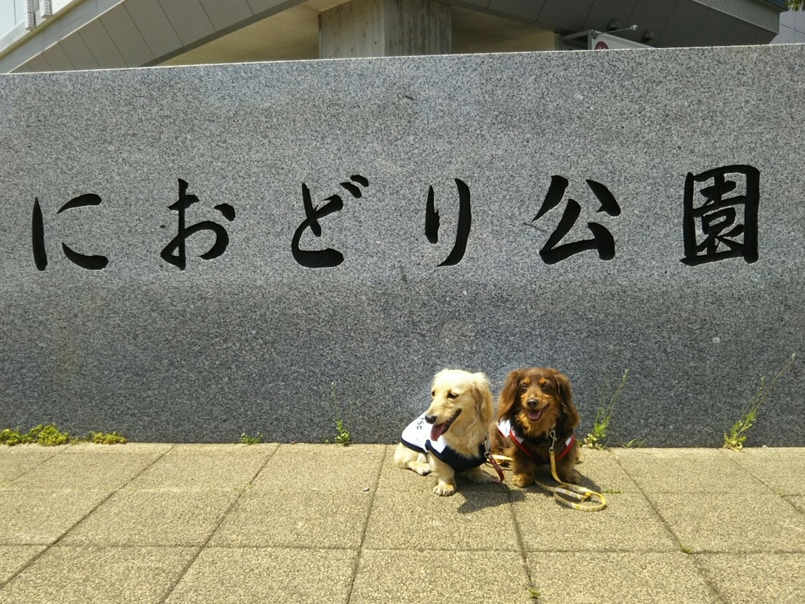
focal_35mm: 32
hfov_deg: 56.8
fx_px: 744
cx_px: 400
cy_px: 299
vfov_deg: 44.2
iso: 25
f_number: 2.2
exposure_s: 1/757
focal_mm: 4
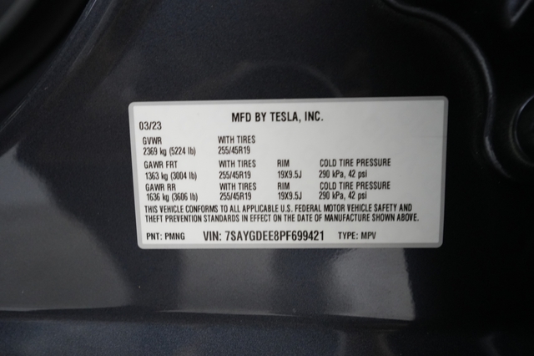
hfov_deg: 73.8
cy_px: 178
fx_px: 356
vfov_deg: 53.1
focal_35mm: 24
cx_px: 267
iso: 4000
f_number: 4.5
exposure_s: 1/30
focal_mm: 24
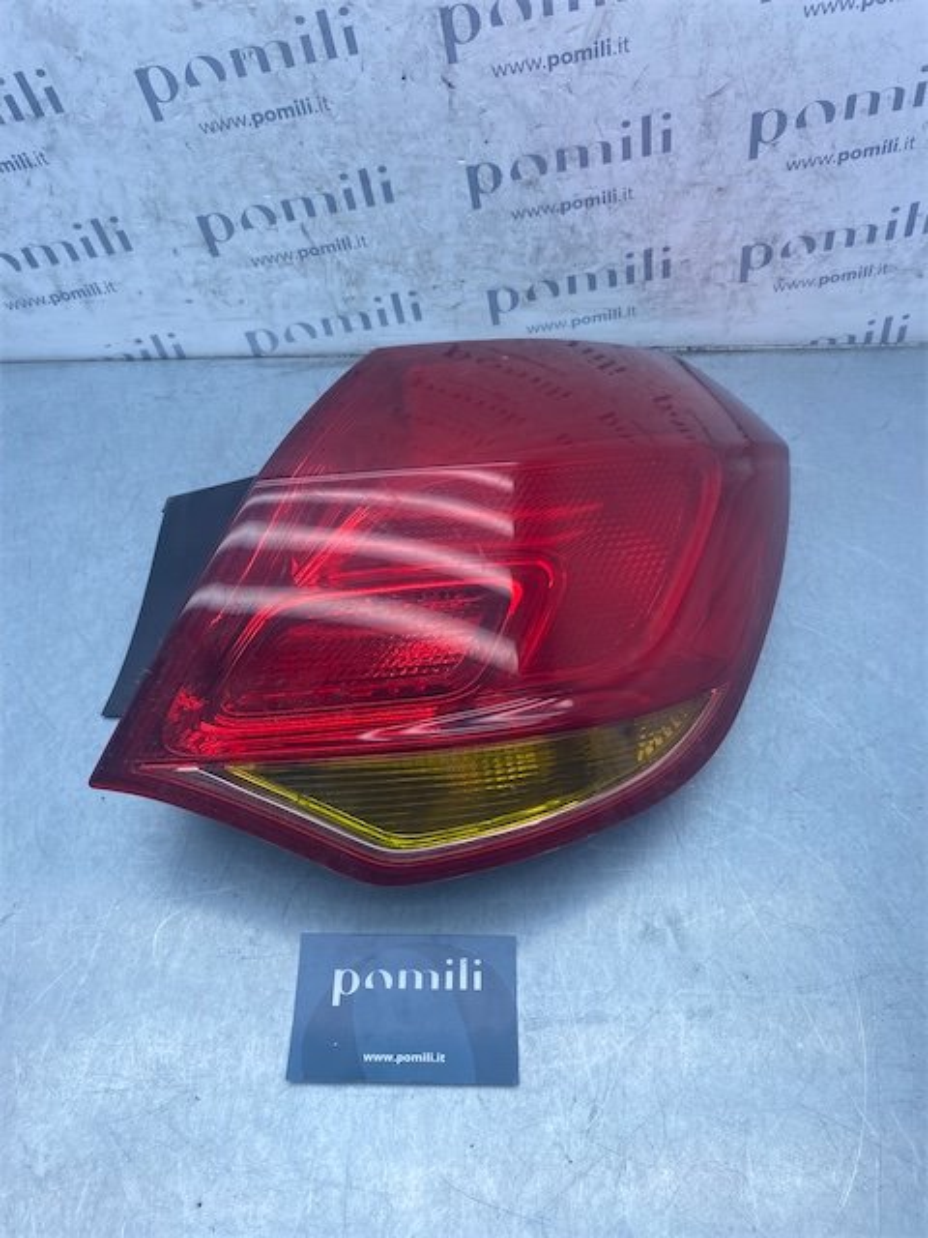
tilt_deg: -54.1
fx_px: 929
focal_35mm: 26
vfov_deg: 67.3
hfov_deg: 53.1
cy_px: 619
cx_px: 464
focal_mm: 4.25
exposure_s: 1/816
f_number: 1.8
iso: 32
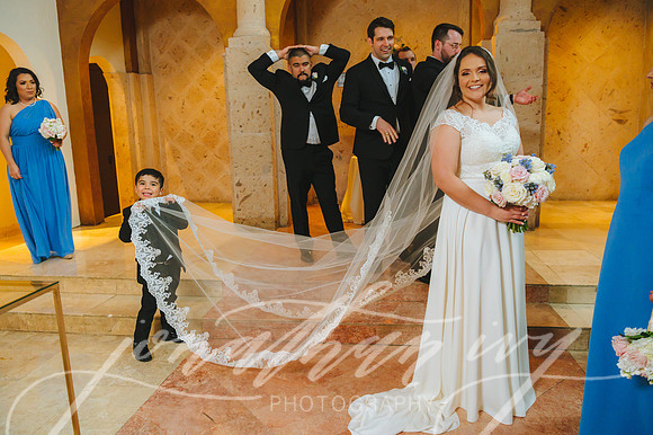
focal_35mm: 27
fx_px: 489
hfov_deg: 67.4
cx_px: 326
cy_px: 218
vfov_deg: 47.9
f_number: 4
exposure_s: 1/160
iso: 4000
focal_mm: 27
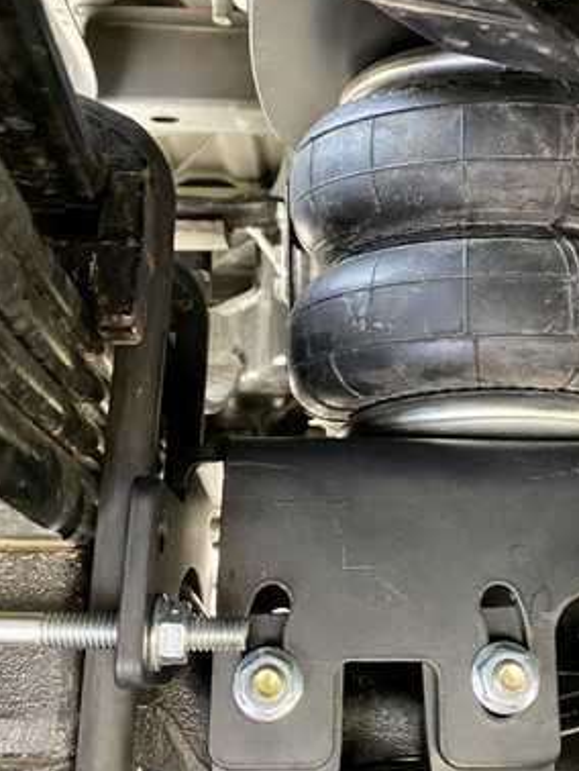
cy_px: 267
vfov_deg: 42.4
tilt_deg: +7.7
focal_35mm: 44
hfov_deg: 32.7
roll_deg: -1.9
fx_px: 980
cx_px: 375
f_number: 1.8
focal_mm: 4.25
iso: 640
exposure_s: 1/30
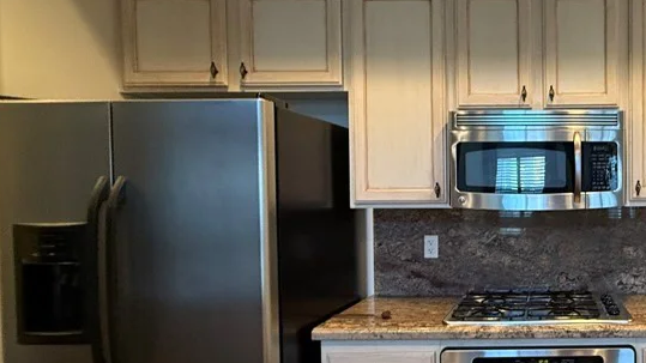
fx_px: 497
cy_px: 208
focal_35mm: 29
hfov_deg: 58.6
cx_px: 555
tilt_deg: -3.1
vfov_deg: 40.1
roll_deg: -0.2
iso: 320
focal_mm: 2.22
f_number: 2.2
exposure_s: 1/60
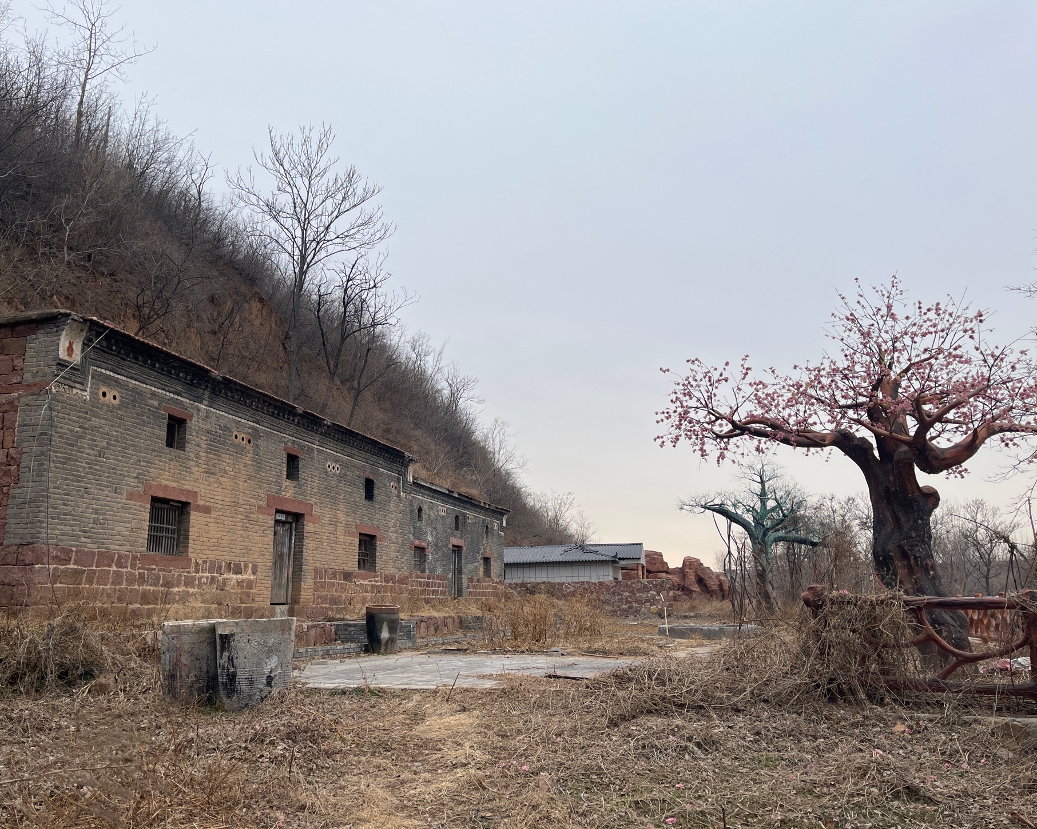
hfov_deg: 62.2
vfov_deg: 51.5
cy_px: 412
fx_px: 859
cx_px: 491
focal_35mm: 28
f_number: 1.6
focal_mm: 5.1
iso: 50
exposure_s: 1/1266
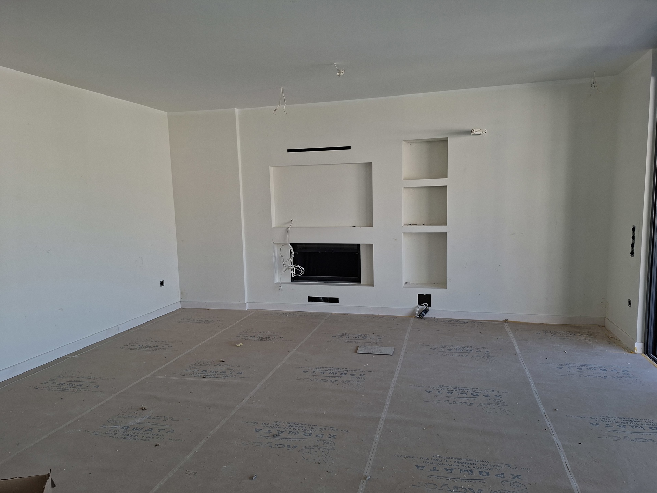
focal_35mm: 23
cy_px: 246
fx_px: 437
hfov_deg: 73.9
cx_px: 328
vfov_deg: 58.9
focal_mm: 5.54
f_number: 1.8
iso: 50
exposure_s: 1/101
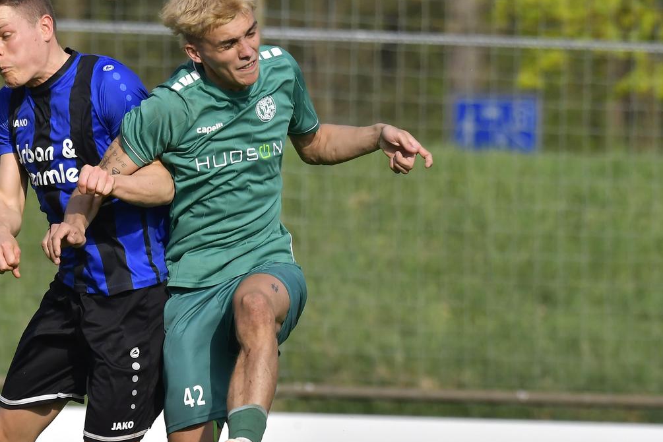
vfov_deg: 1.5
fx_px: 16887
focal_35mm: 917
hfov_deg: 2.2
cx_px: 201
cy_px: 220
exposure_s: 1/5000
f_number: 7.1
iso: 800
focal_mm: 320
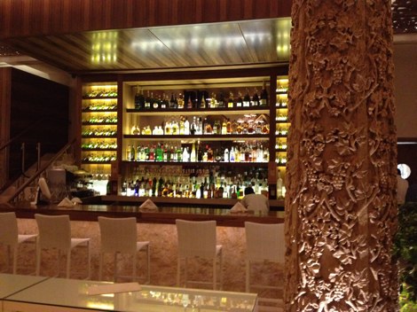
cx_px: 208
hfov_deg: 52.6
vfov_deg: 40.7
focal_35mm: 35
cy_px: 156
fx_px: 421
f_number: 2.4
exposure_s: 1/15
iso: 640
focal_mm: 4.28
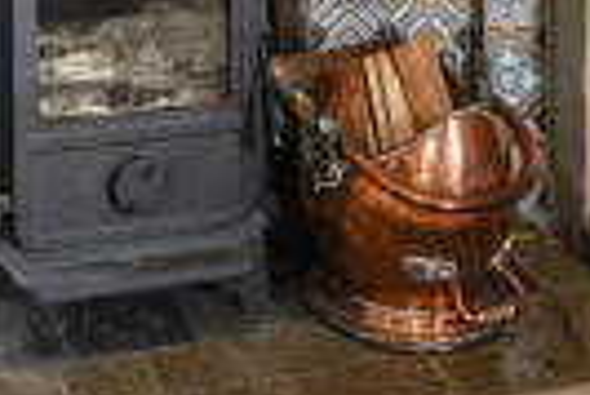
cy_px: -535
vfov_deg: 10.2
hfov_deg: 17.3
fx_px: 1936
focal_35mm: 118
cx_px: 164
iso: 250
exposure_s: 1/10
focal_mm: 24
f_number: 9
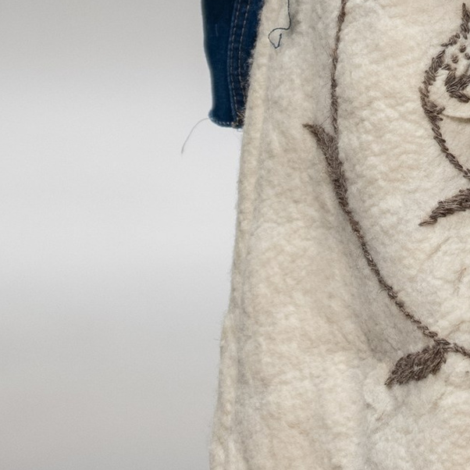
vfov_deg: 1.6
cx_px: 493
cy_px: -710
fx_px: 16667
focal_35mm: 1085
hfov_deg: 1.6
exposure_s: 1/400
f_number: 2.8
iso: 200
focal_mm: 200
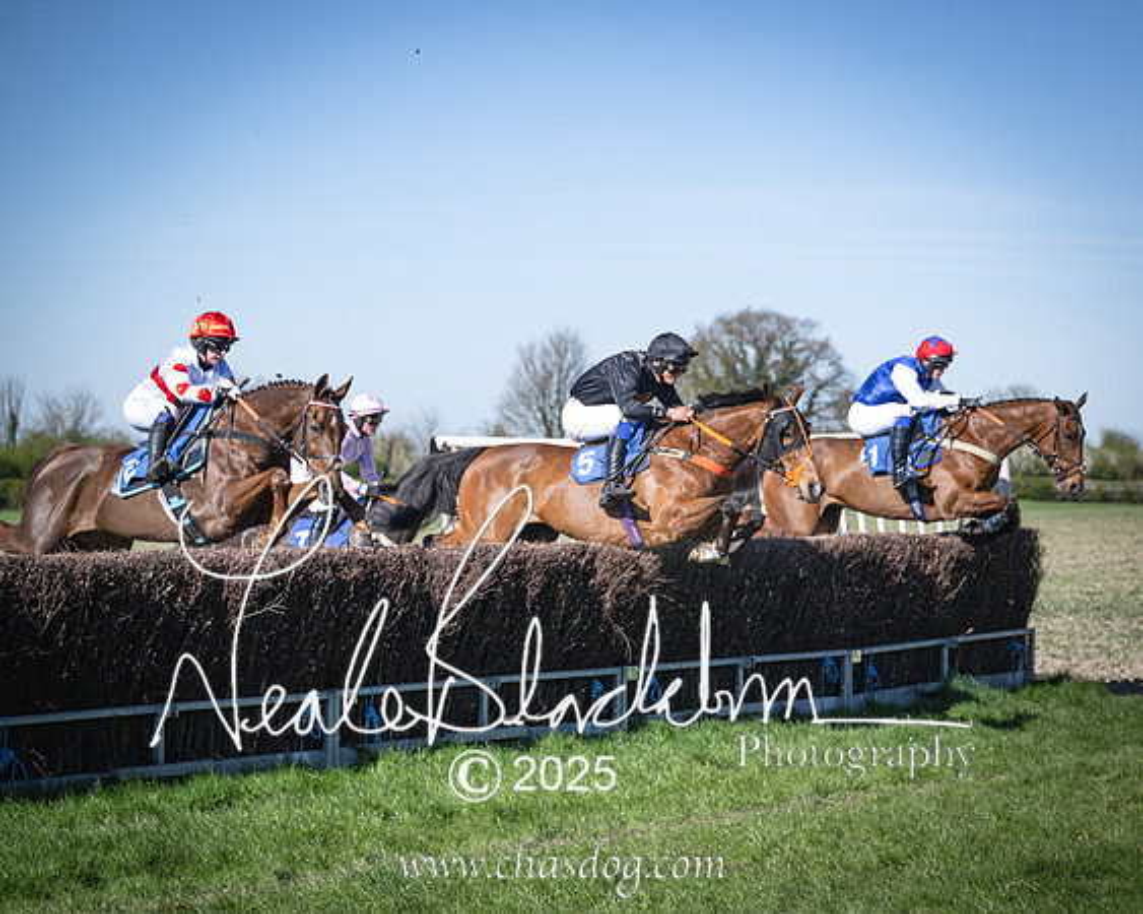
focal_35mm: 84
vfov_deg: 18.2
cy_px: 460
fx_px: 2852
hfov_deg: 22.6
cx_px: 645
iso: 200
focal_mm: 71
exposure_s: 1/1600
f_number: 4
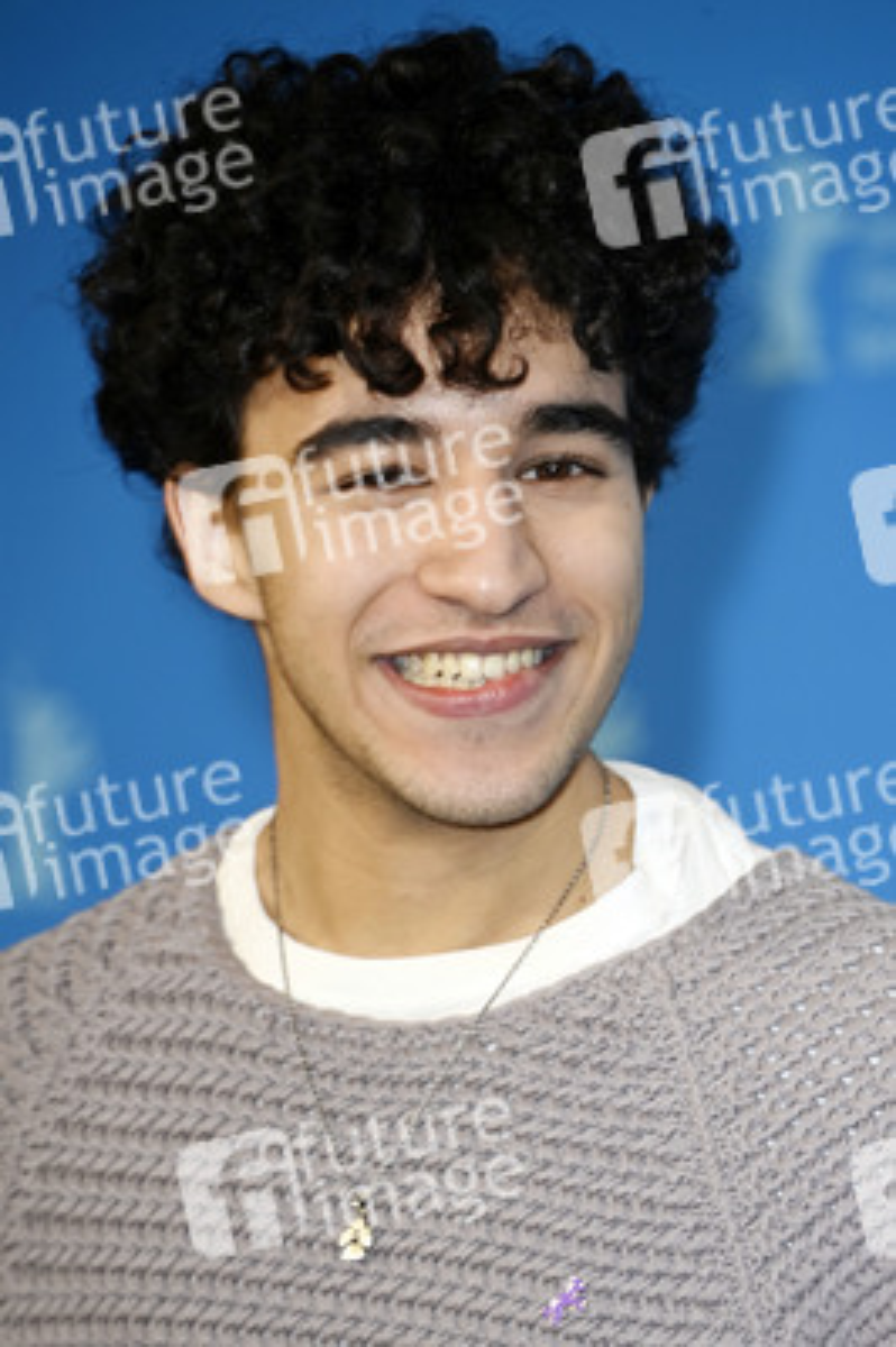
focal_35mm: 300
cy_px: 674
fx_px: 11219
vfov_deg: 6.9
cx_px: 448
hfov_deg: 4.6
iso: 1250
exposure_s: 1/250
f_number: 5.6
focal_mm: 300
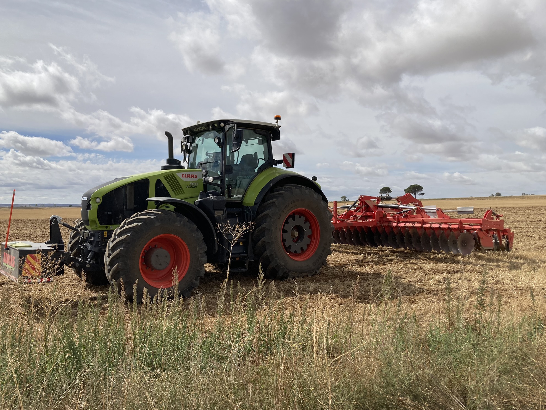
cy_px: 207
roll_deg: +0.7
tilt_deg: +1.5
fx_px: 457
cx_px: 265
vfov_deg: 48.2
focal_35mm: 29
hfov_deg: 61.6
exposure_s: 1/4049
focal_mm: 3.99
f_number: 1.8
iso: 25
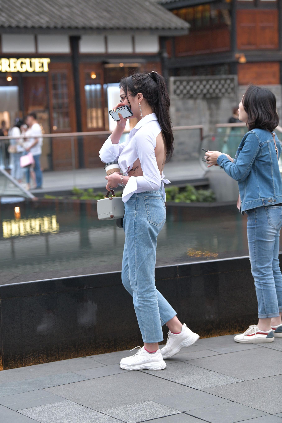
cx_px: 141
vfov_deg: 20.4
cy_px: 212
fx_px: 1175
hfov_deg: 13.7
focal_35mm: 100
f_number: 4
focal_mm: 100
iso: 1400
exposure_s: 1/250
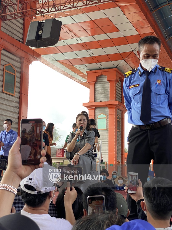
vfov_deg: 36.8
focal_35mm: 52
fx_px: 345
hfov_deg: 28.0
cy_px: 115
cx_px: 86
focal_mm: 6
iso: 20
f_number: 2
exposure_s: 1/166
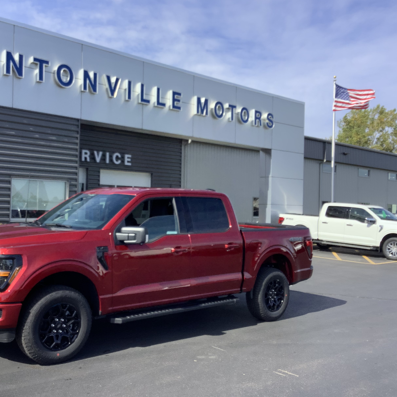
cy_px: 197
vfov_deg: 44.9
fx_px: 480
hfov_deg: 44.6
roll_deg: -1.0
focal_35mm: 37
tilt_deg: +0.9
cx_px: 152
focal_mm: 3.3
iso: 25
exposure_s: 1/886
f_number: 2.4
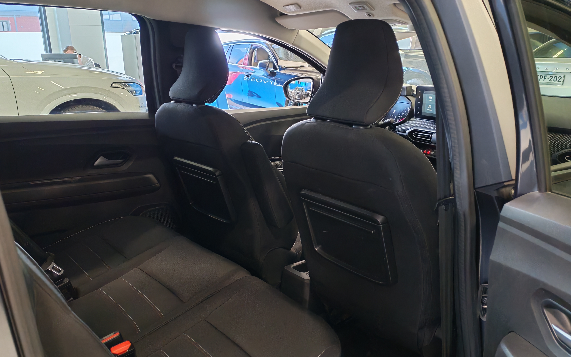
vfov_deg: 38.3
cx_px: 285
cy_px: 197
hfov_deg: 58.1
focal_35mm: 33
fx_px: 514
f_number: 1.9
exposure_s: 1/100
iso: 994
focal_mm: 6.12
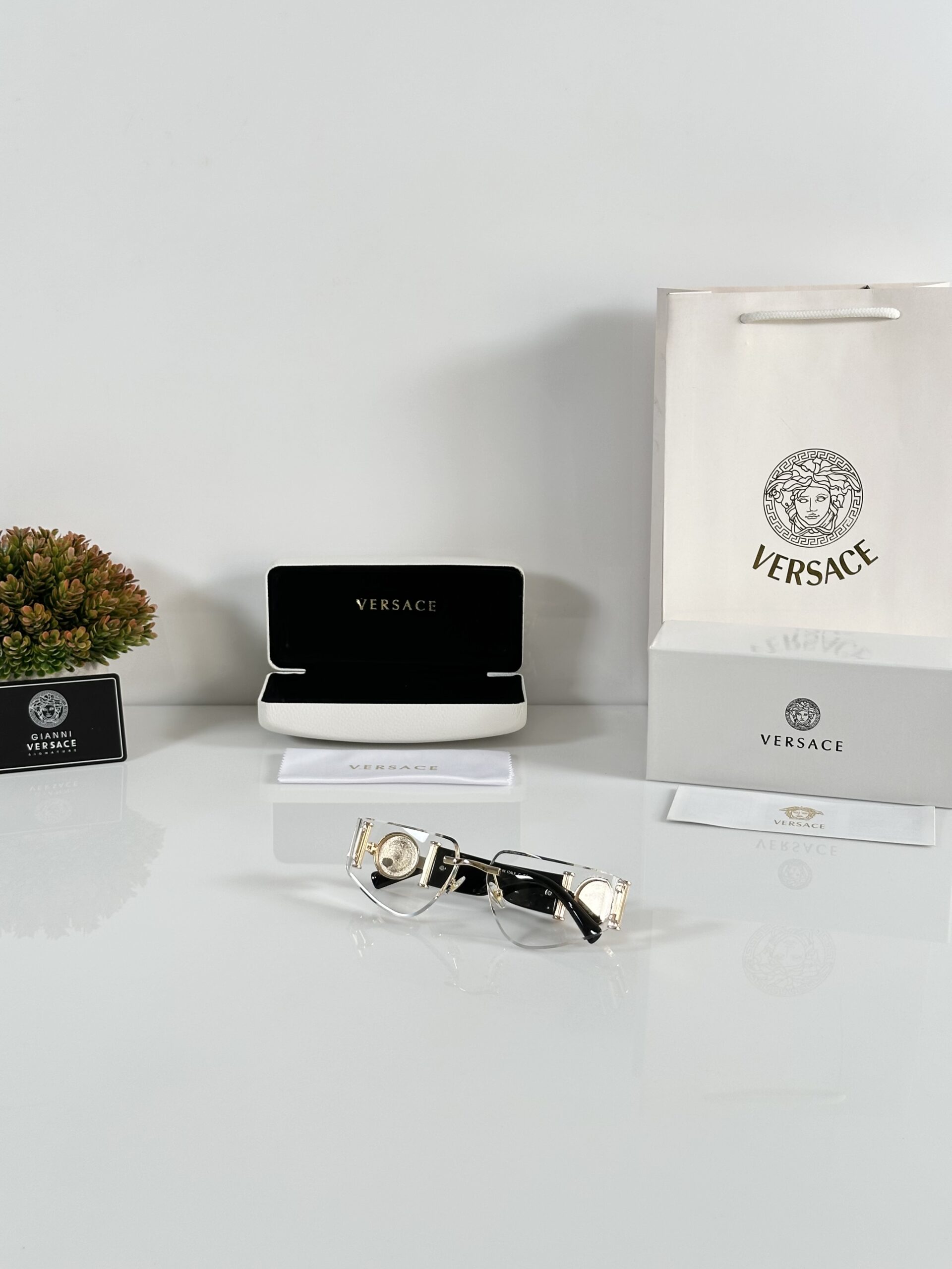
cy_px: 634
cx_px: 476
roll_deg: -0.2
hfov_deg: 30.3
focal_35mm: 48
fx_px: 1760
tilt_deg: -16.3
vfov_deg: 39.7
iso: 80
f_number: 1.78
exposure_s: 1/158
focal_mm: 6.86
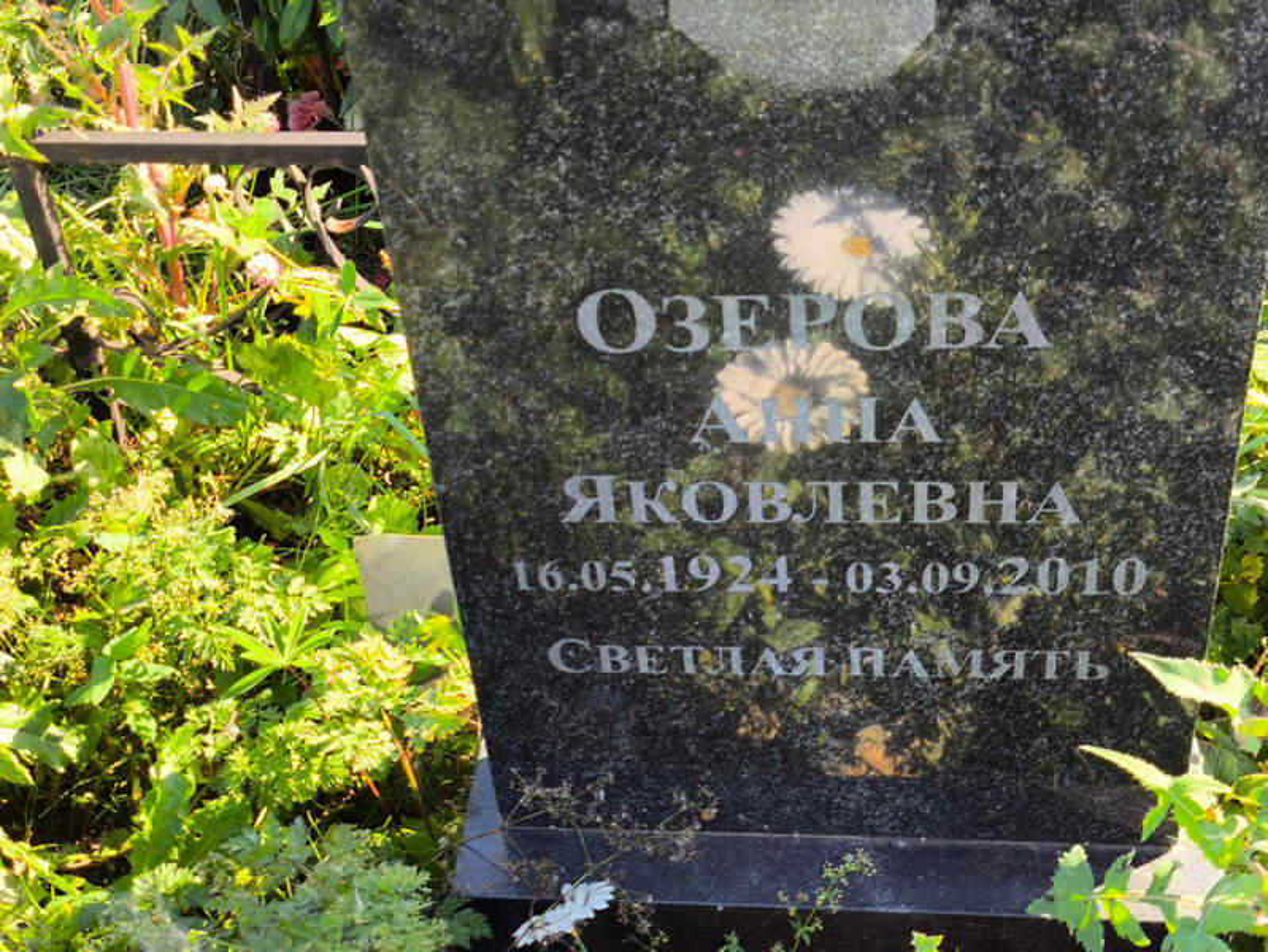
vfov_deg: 29.1
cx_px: 634
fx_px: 1832
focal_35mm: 50
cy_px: 476
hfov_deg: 38.2
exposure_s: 1/207
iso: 50
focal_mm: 4.71
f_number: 1.7
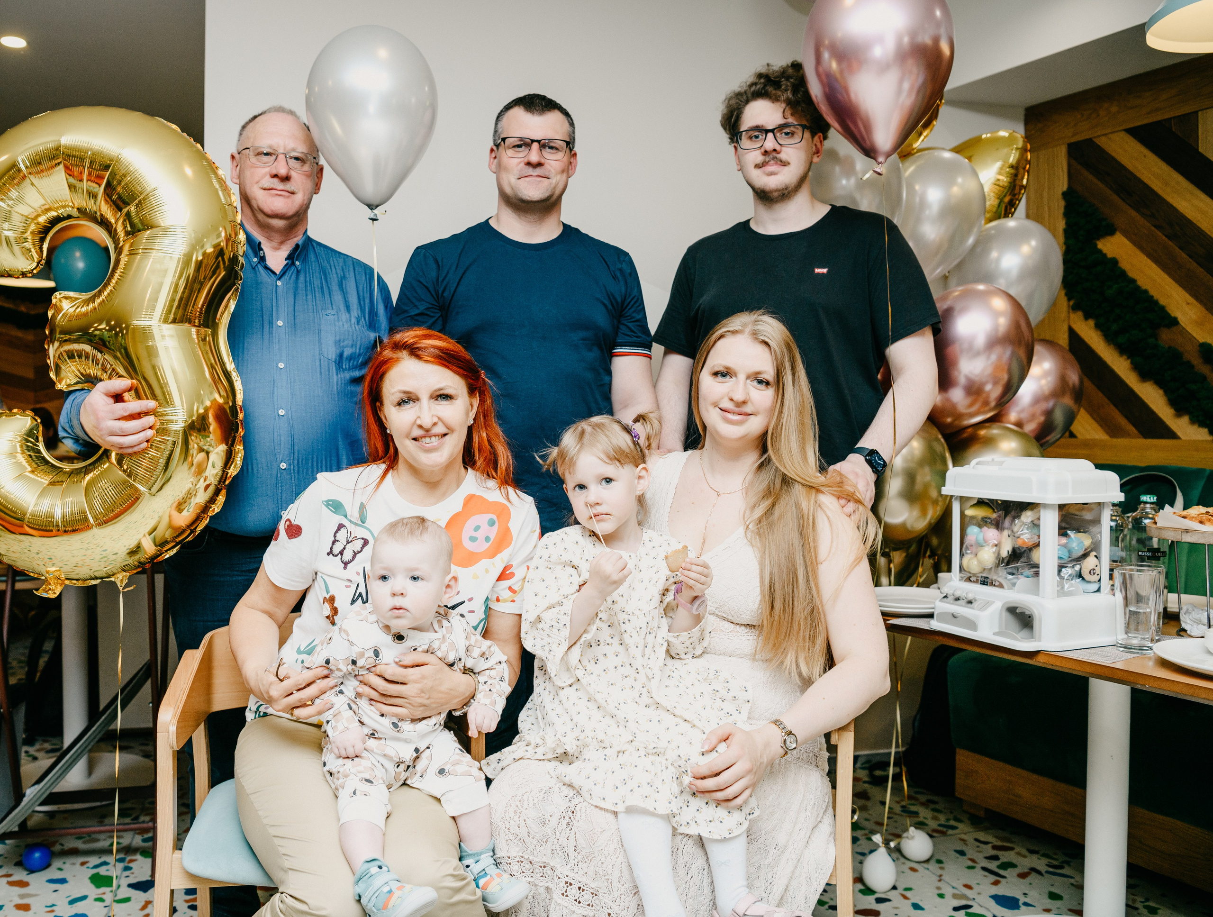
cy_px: 436
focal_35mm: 30
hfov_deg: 59.9
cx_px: 491
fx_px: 1043
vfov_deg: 47.4
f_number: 3.5
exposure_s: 1/160
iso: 125
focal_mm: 26
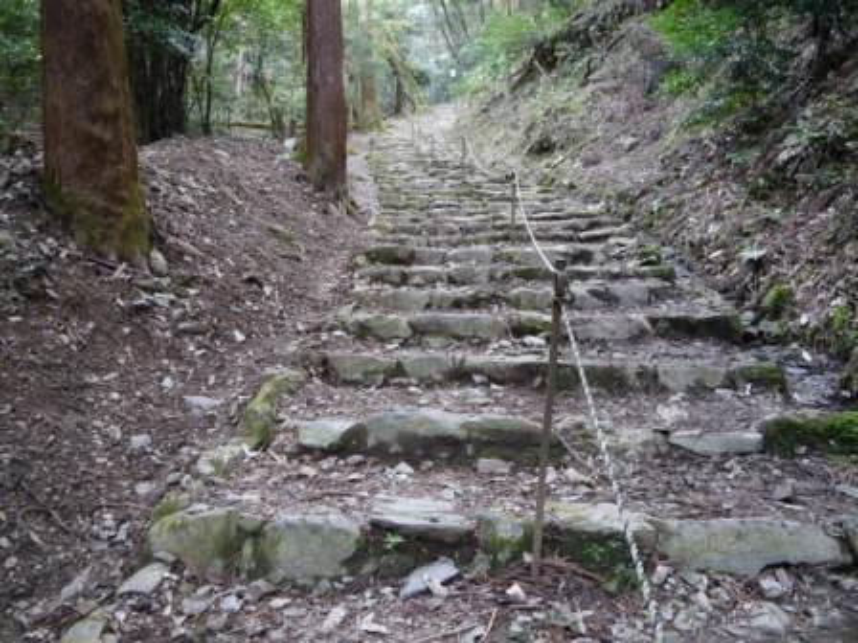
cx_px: 429
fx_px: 694
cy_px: 322
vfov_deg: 49.7
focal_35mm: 28
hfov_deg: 63.4
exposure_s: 1/60
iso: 800
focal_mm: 14
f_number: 3.5
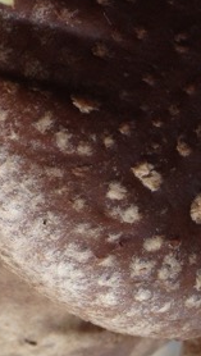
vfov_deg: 17.2
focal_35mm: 124
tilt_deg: -68.5
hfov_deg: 8.8
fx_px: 1171
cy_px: 81
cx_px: -291
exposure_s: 1/40
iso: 50
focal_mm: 4.12
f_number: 2.4
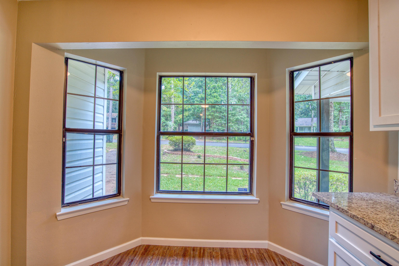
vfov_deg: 73.8
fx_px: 177
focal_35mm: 16
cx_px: 200
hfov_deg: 96.7
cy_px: 133
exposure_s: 1/8
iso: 1000
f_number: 8
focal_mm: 16
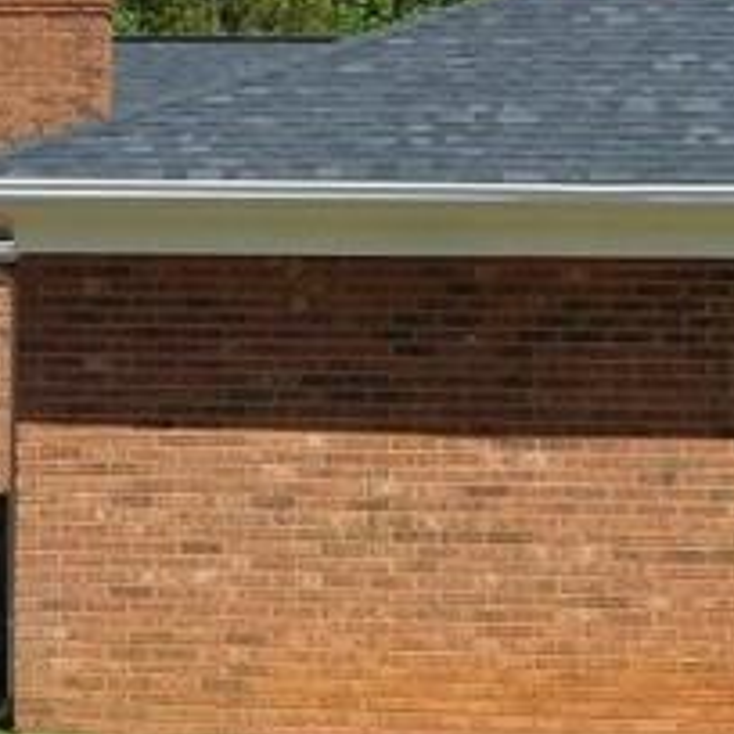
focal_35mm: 160
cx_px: -130
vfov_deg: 10.9
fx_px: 3838
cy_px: 353
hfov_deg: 10.7
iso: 125
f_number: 3.5
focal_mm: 6.3
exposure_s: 1/1250
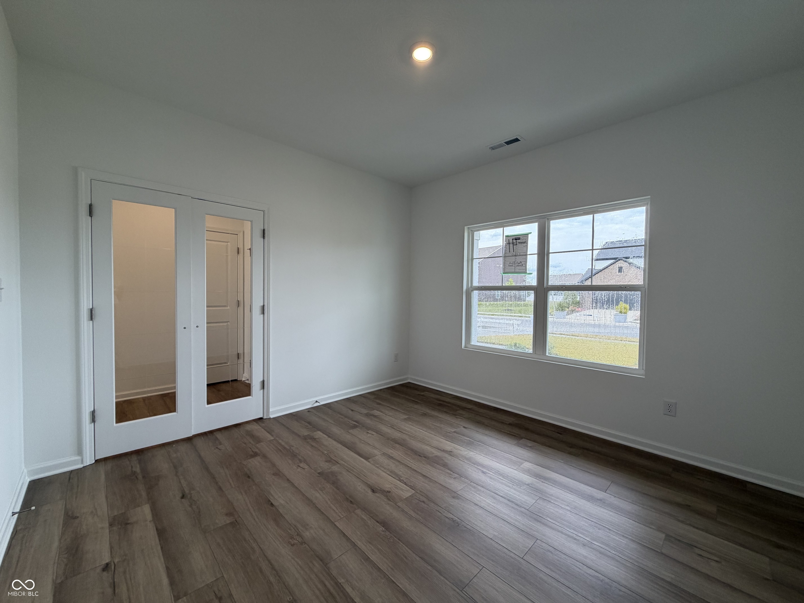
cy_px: 302
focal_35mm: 14
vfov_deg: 85.7
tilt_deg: -1.7
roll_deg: -0.7
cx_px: 402
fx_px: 325
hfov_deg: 102.1
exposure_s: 1/120
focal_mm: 2.22
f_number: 2.2
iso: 80
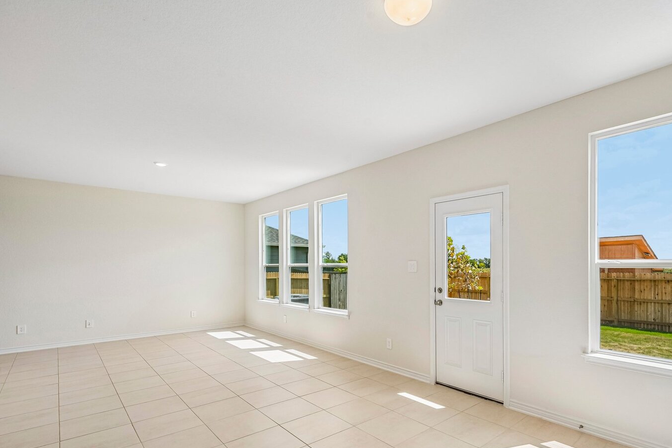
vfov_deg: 66.8
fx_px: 336
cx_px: 379
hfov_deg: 89.5
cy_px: 266
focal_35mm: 18
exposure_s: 1/500
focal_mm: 15
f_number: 8
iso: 500
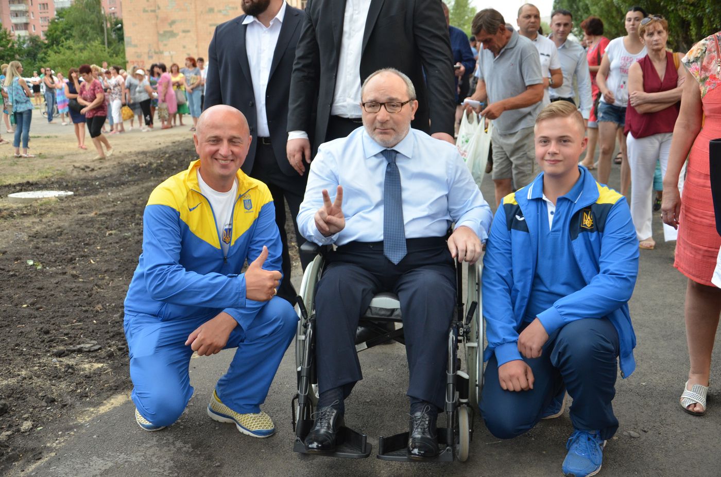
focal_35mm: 39
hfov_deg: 49.6
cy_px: 238
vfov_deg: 34.1
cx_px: 360
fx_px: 779
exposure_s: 1/320
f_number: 4.5
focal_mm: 26
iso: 640
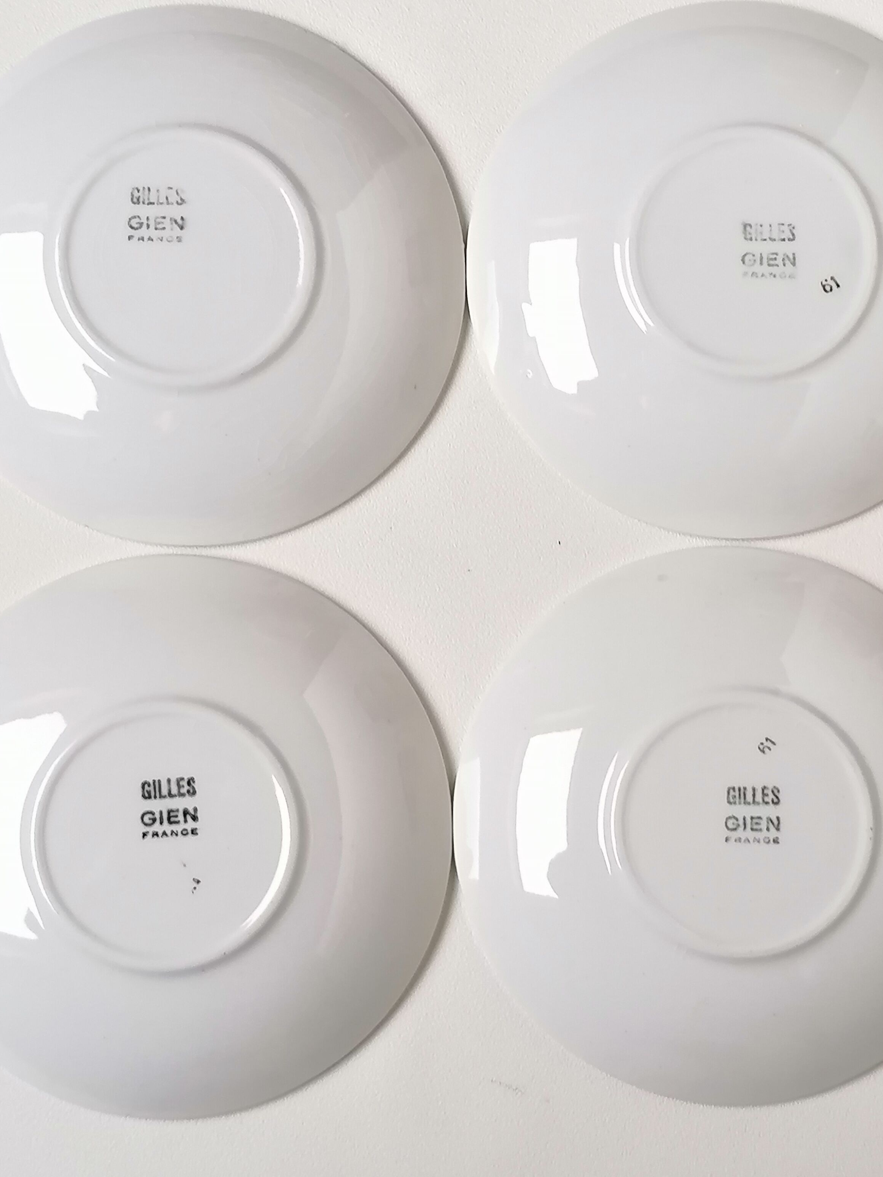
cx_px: 471
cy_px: 549
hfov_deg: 21.0
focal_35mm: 70
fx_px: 2381
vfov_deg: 27.8
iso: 200
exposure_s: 1/30
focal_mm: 4.75
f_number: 1.8
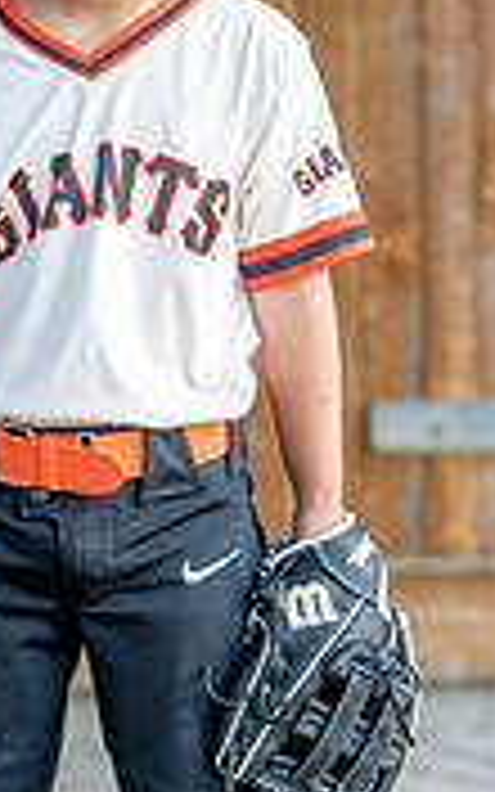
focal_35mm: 194
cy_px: 419
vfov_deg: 10.8
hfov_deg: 6.8
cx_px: 146
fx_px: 4187
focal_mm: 50
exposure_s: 1/400
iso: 100
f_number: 1.2
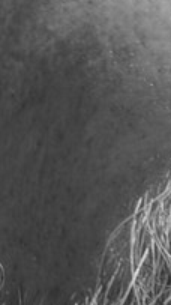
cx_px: 351
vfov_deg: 1.3
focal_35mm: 1602
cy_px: 164
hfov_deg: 0.8
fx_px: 12930
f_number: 5.6
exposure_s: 1/60
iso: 500
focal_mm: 230
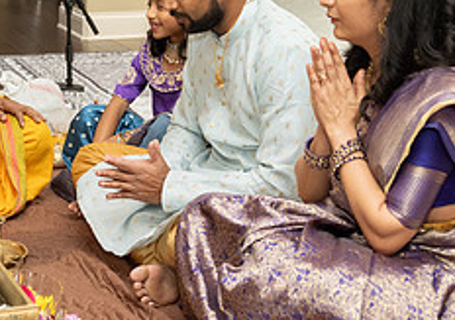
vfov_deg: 15.6
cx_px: 200
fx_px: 1169
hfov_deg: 22.0
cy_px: 164
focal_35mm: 91
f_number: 3.2
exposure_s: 1/160
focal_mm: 32.5
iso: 800
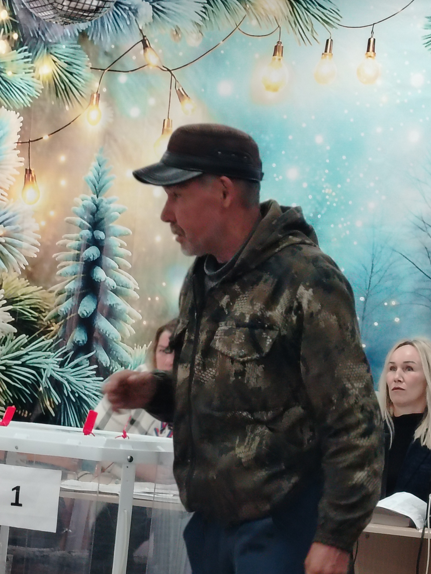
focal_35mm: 140
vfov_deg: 14.0
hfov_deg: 10.6
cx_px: 176
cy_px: 424
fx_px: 2324
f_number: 1.75
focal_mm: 5.25
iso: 331
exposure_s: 1/50
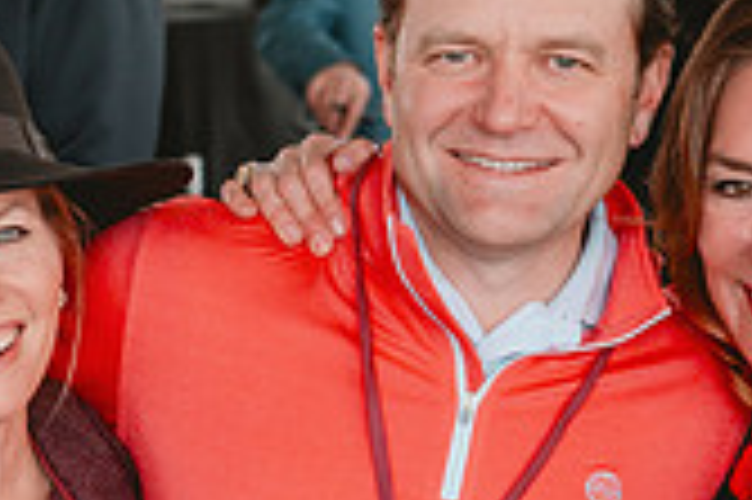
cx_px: 378
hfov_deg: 14.1
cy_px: 414
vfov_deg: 9.4
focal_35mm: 146
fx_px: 3047
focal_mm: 42
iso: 250
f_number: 3.5
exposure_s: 1/200
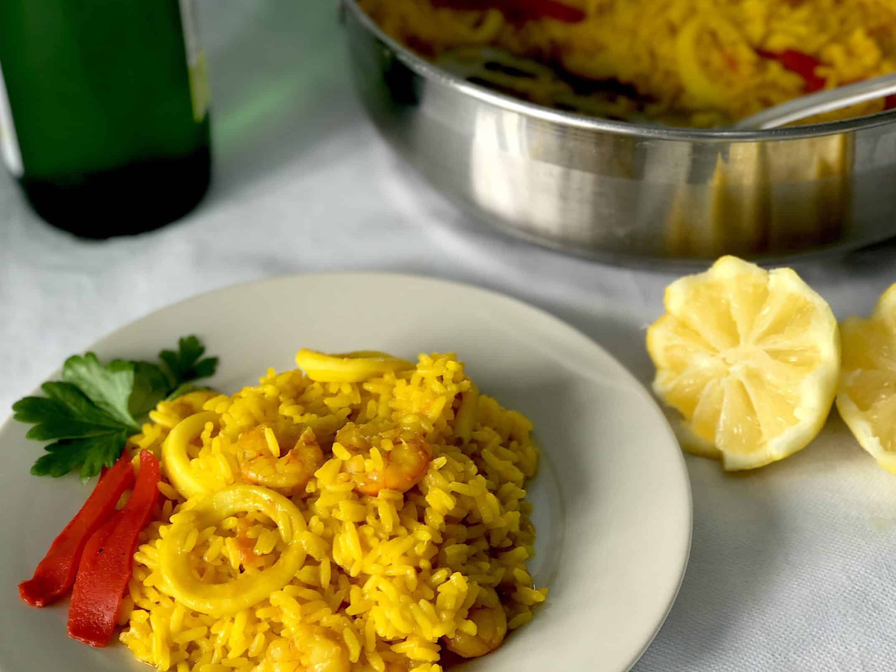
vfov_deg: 21.6
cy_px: 386
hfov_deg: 28.6
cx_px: 471
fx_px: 1760
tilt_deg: -42.2
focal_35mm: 68
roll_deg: +0.4
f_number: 2.8
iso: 25
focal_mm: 6.6
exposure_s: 1/50
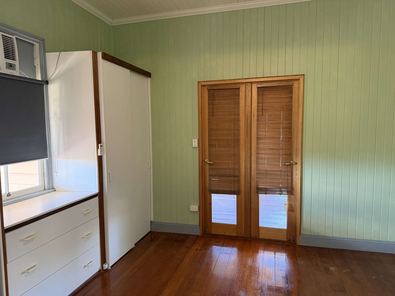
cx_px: 198
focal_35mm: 24
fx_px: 274
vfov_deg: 56.8
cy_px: 148
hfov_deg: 71.6
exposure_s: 1/50
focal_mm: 6.76
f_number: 1.78
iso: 250
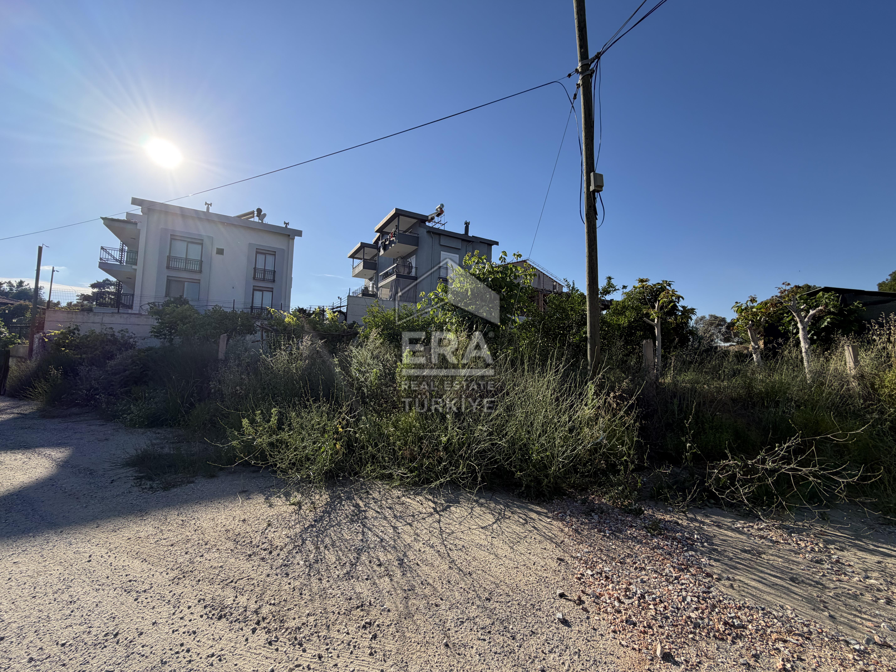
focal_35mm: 14
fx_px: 362
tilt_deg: +4.5
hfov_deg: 102.1
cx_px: 448
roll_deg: -1.0
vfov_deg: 85.7
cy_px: 336
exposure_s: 1/928
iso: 25
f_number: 2.2
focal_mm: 2.22
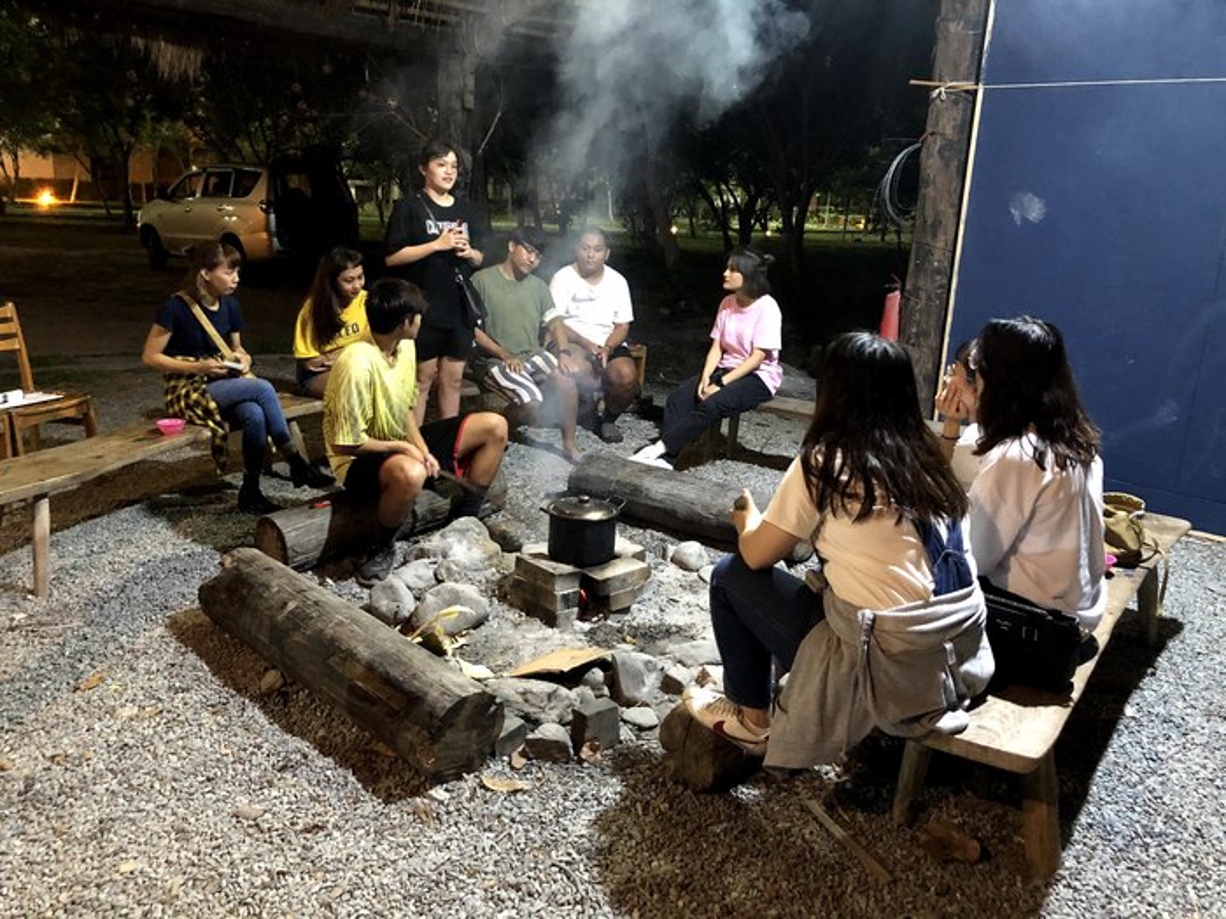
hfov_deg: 63.4
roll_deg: -3.0
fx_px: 992
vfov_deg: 49.7
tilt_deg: -15.0
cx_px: 613
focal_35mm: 28
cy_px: 460
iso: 100
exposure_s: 1/4
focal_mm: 3.99
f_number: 1.8
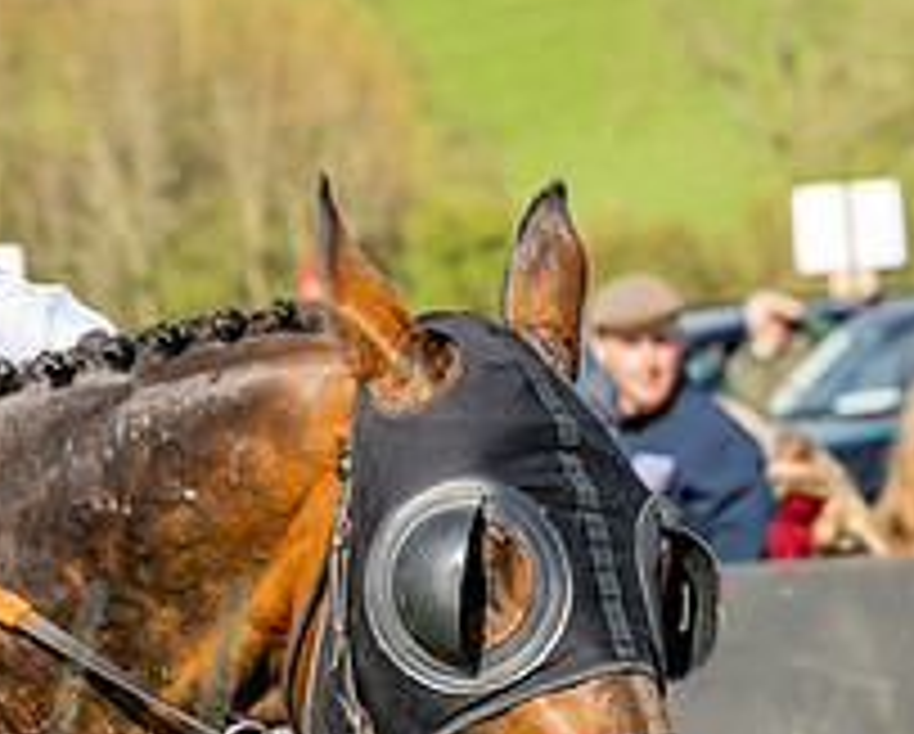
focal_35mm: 390
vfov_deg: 4.0
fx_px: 10565
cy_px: 531
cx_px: 400
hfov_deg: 5.0
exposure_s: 1/1600
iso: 250
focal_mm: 70
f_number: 4.5
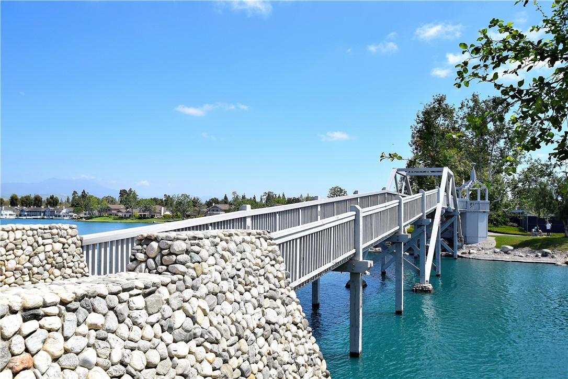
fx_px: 473
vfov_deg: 43.6
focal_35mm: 30
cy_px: 190
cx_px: 284
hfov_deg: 61.9
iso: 200
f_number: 10
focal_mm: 20
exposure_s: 1/400
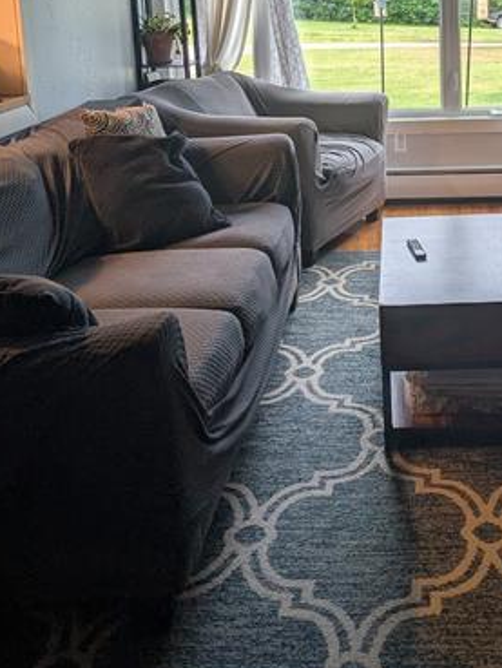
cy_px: 163
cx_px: 417
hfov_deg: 28.4
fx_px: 966
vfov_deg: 37.2
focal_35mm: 50
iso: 53
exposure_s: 1/35.9
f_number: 1.85
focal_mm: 6.81
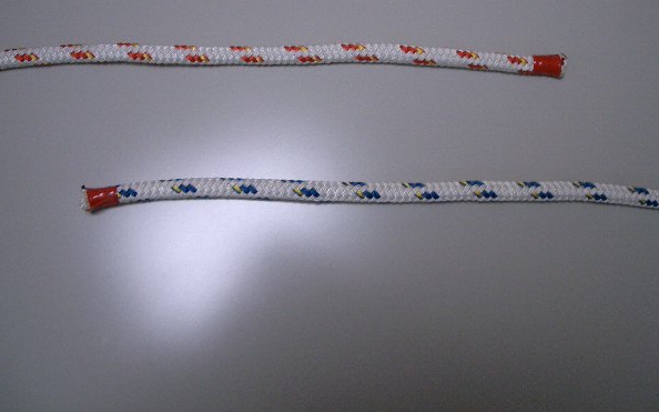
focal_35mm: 40
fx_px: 718
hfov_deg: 49.3
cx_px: 334
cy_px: 161
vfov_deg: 31.9
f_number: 2.6
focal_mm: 5.8
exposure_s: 1/80
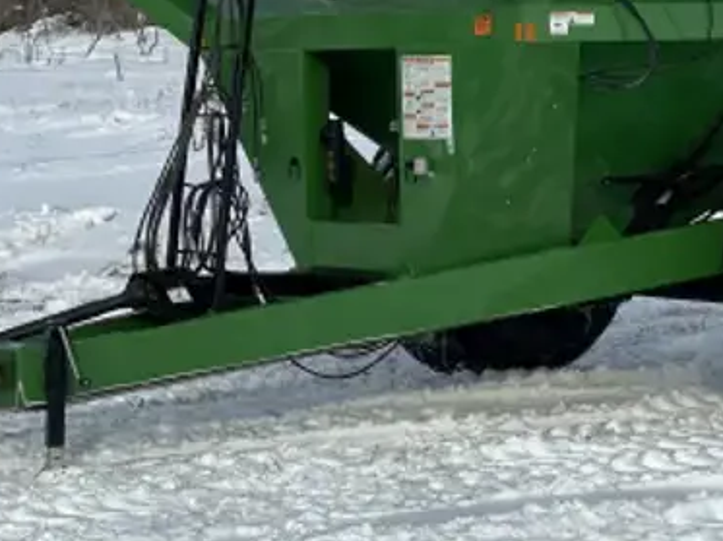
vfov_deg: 11.0
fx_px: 2796
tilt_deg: +0.2
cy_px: 70
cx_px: 591
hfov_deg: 14.6
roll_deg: +0.2
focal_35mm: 134
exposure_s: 1/3195
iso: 25
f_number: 2
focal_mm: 6
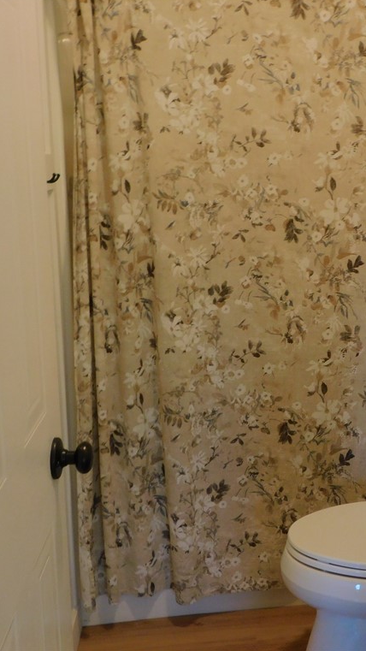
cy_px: 323
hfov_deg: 26.1
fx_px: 759
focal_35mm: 44
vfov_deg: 46.4
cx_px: 340
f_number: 3.2
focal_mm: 5.3
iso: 220
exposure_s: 1/30
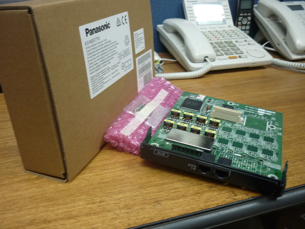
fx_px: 291
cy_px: 114
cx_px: 152
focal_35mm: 33
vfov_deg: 42.9
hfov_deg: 55.4
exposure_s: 1/30
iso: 250
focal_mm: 5.5
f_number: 2.8
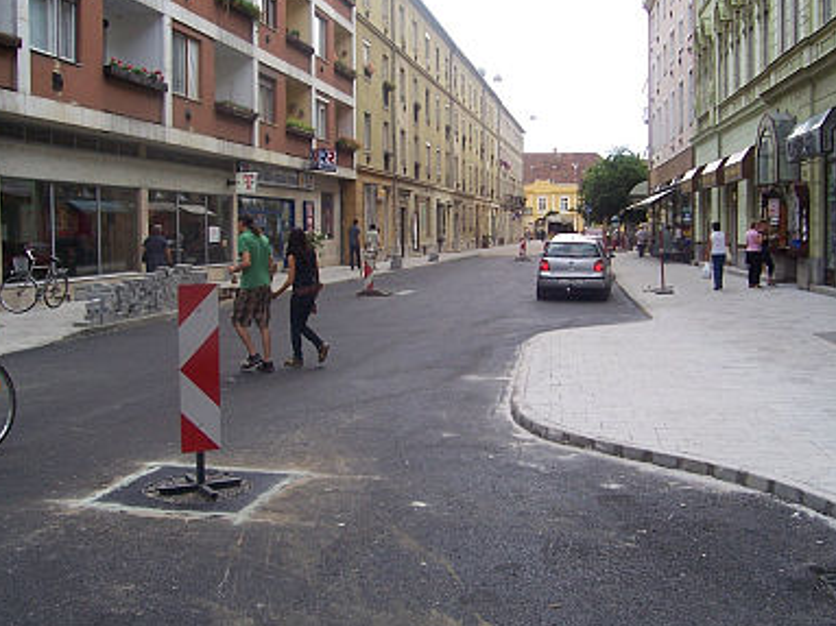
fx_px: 966
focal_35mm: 40
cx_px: 463
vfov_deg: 35.9
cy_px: 286
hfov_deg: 46.7
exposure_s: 1/180
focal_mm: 5.6
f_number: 5.6
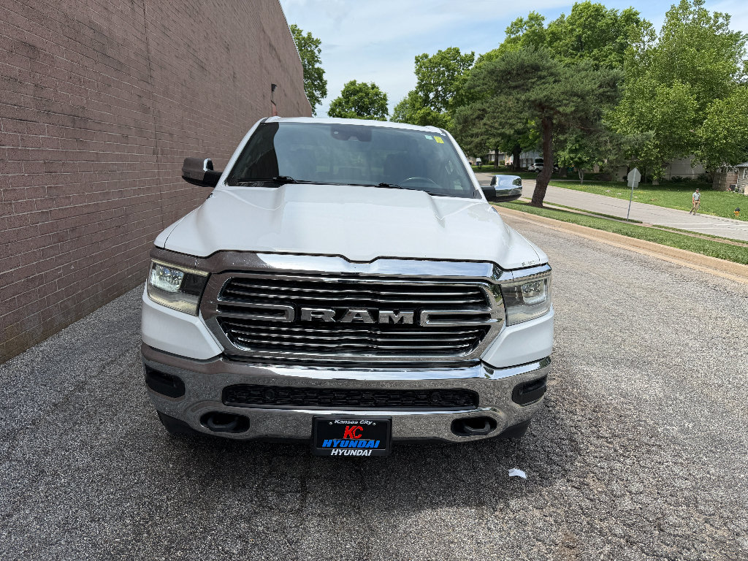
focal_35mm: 24
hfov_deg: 71.6
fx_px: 519
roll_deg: +1.7
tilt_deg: -12.2
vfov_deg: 56.8
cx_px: 374
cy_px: 280
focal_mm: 6.76
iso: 80
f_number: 1.78
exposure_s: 1/3425
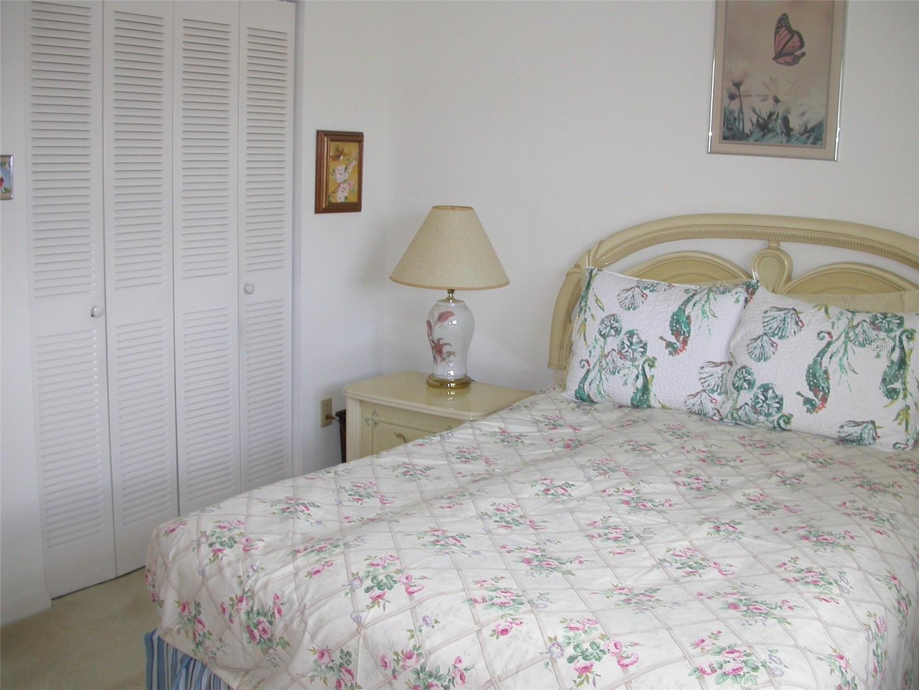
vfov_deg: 37.7
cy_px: 345
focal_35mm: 38
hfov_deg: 49.0
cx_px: 460
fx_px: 1009
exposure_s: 1/30
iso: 100
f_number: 2.6
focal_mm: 7.85
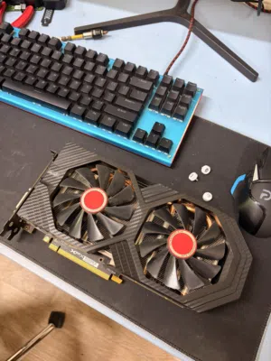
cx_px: 136
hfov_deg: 53.1
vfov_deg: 67.3
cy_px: 180
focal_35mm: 26
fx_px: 271
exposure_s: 1/50
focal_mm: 5.96
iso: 160
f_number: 1.6
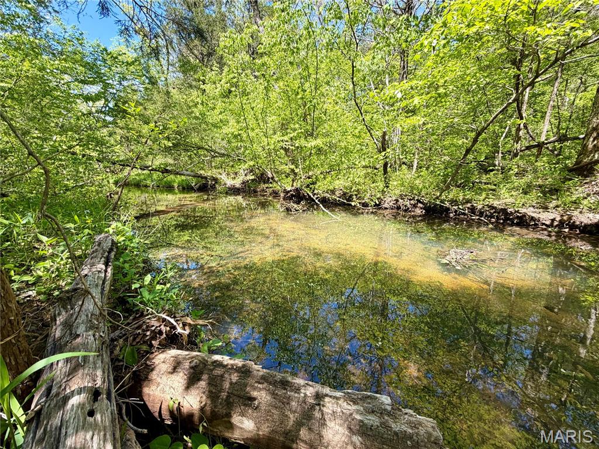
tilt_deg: -11.9
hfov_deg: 102.1
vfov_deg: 85.7
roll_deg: +0.8
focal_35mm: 14
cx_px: 300
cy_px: 224
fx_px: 242
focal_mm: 2.22
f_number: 2.2
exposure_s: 1/398
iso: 50
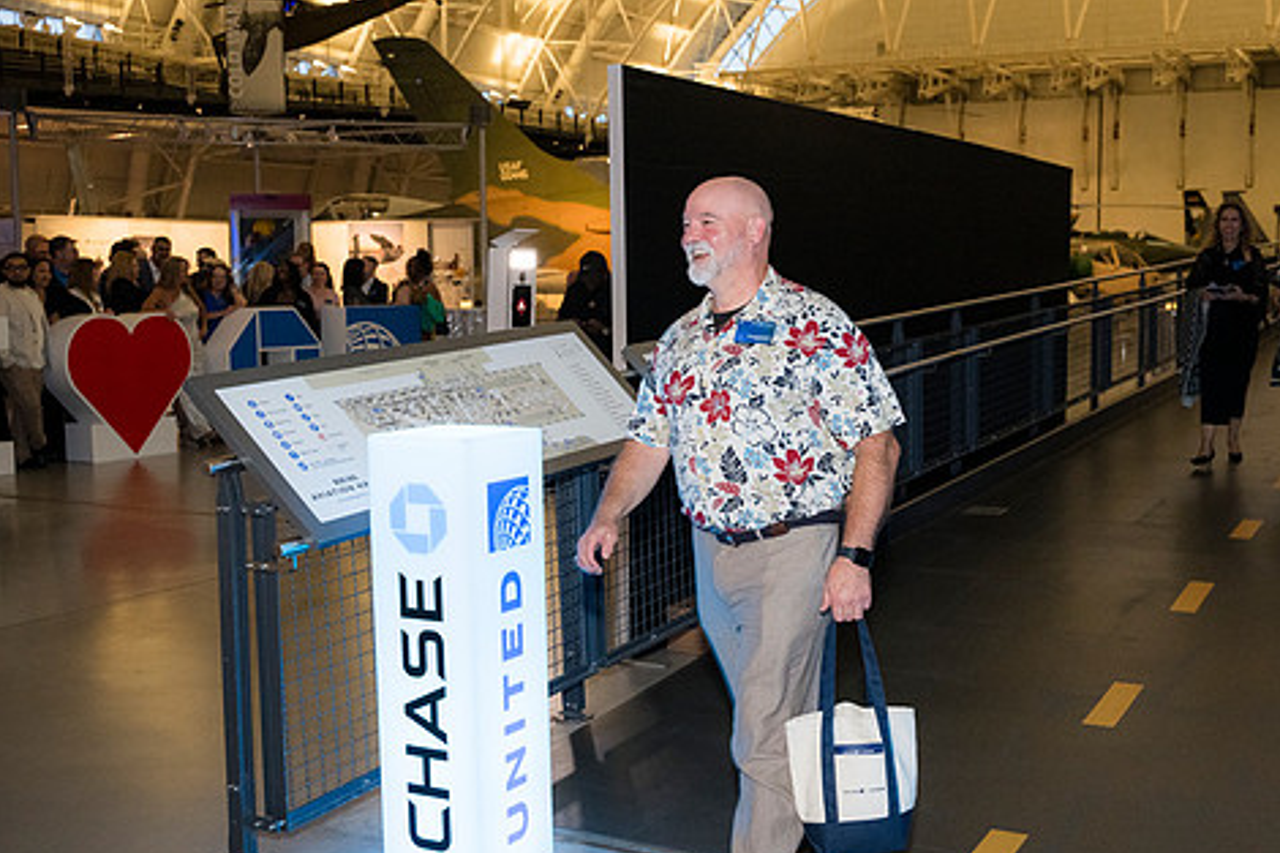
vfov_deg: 31.4
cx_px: 787
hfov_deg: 45.5
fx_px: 1515
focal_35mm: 43
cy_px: 435
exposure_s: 1/125
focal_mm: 34.5
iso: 3200
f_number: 4
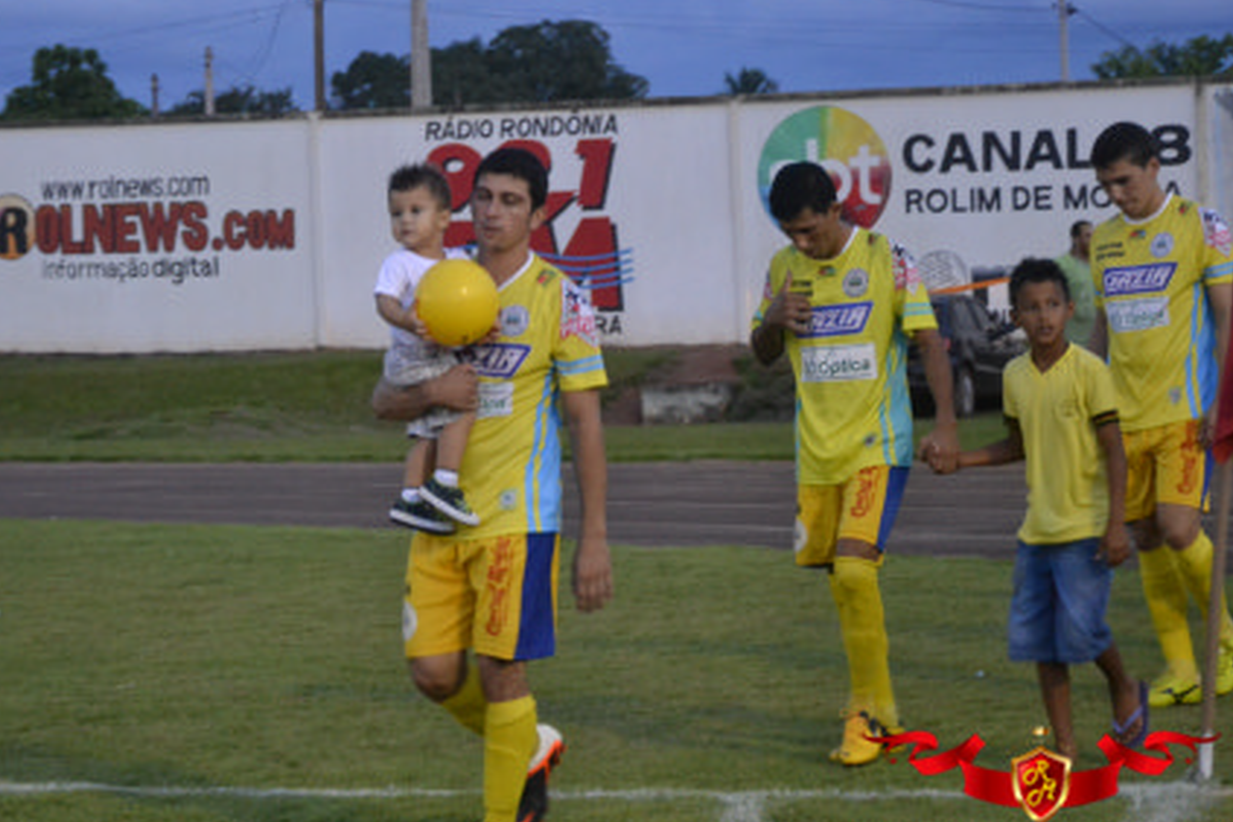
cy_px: 442
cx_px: 542
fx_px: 4007
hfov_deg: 17.5
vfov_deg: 11.7
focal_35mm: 117
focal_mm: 66
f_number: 5.3
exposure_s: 1/100
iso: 3200
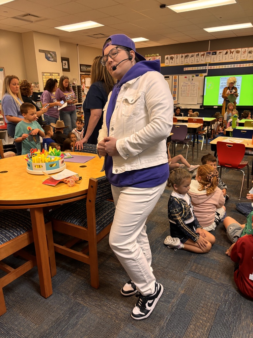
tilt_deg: -17.2
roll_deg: +3.0
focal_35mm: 26
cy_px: 169
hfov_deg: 53.1
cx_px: 126
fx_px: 253
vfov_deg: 67.3
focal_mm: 5.96
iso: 200
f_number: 1.6
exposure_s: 1/60
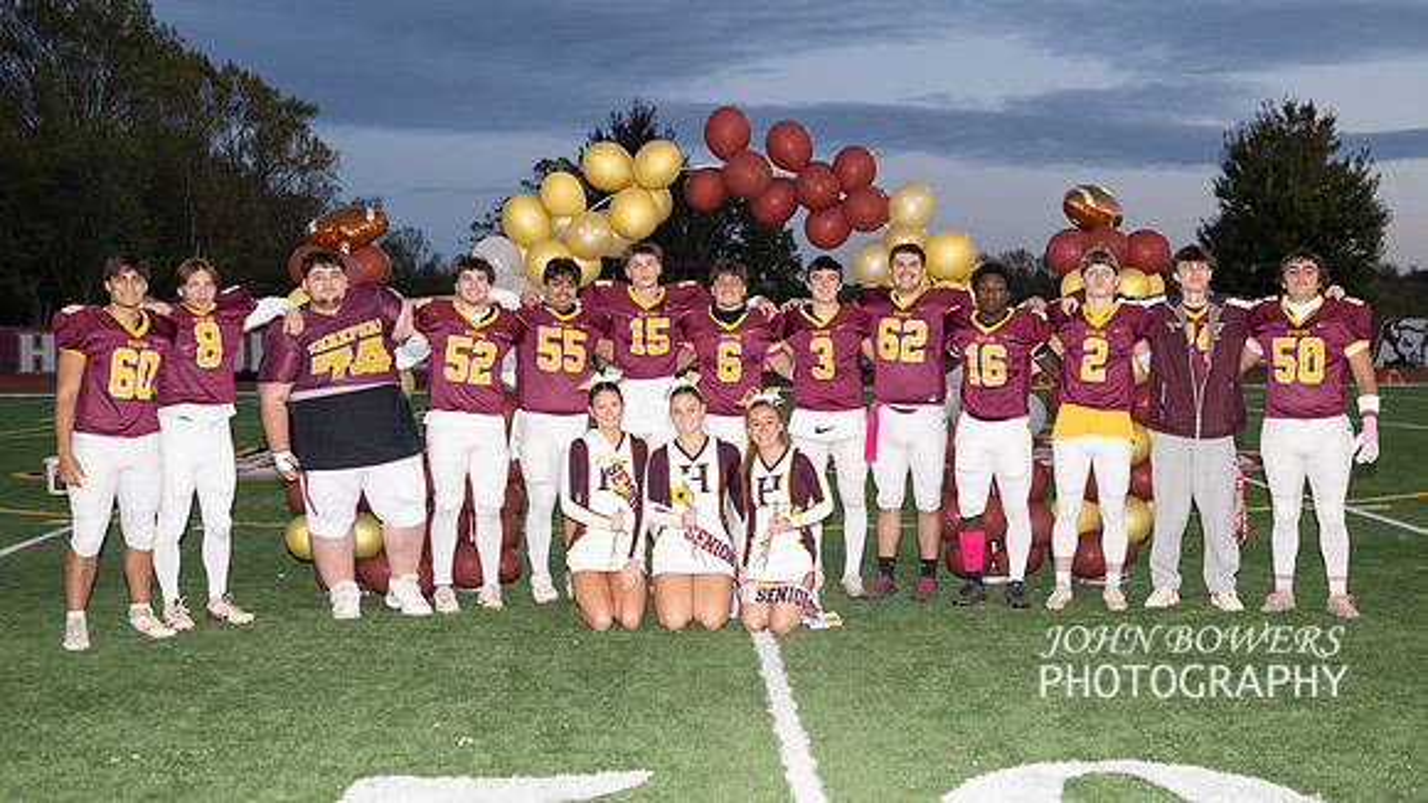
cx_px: 779
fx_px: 1854
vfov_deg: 24.4
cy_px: 444
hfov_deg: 42.1
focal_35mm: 49
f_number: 4.5
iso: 1000
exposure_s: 1/200
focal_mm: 41
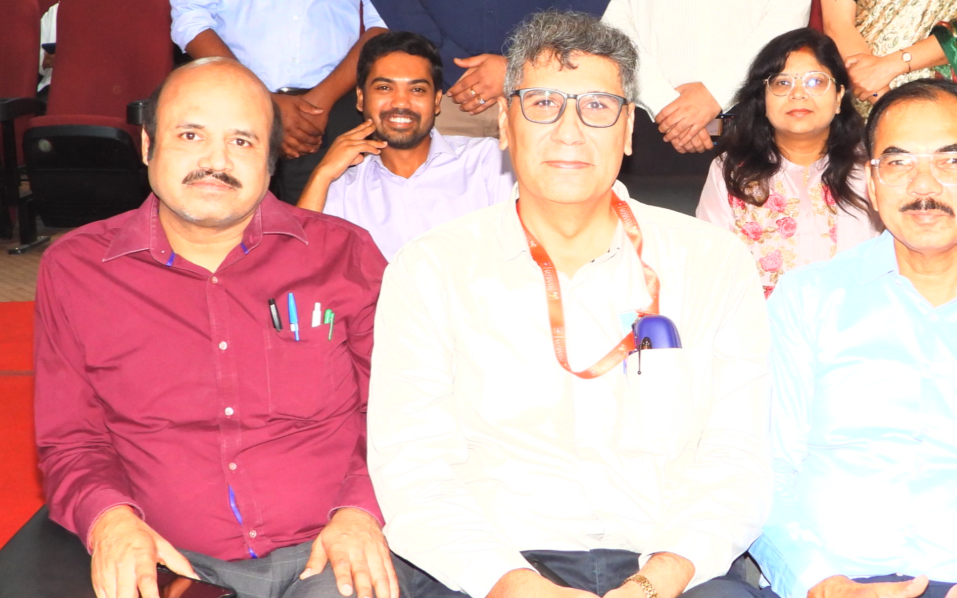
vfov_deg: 18.5
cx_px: 686
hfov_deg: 29.0
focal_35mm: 70
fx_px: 1826
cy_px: 188
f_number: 3.2
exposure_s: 1/30
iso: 200
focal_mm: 7.4
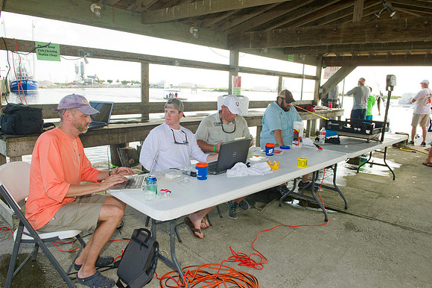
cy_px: 144
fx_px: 312
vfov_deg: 49.5
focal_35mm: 26
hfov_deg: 69.4
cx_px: 216
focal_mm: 26
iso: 400
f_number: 9
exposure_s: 1/160
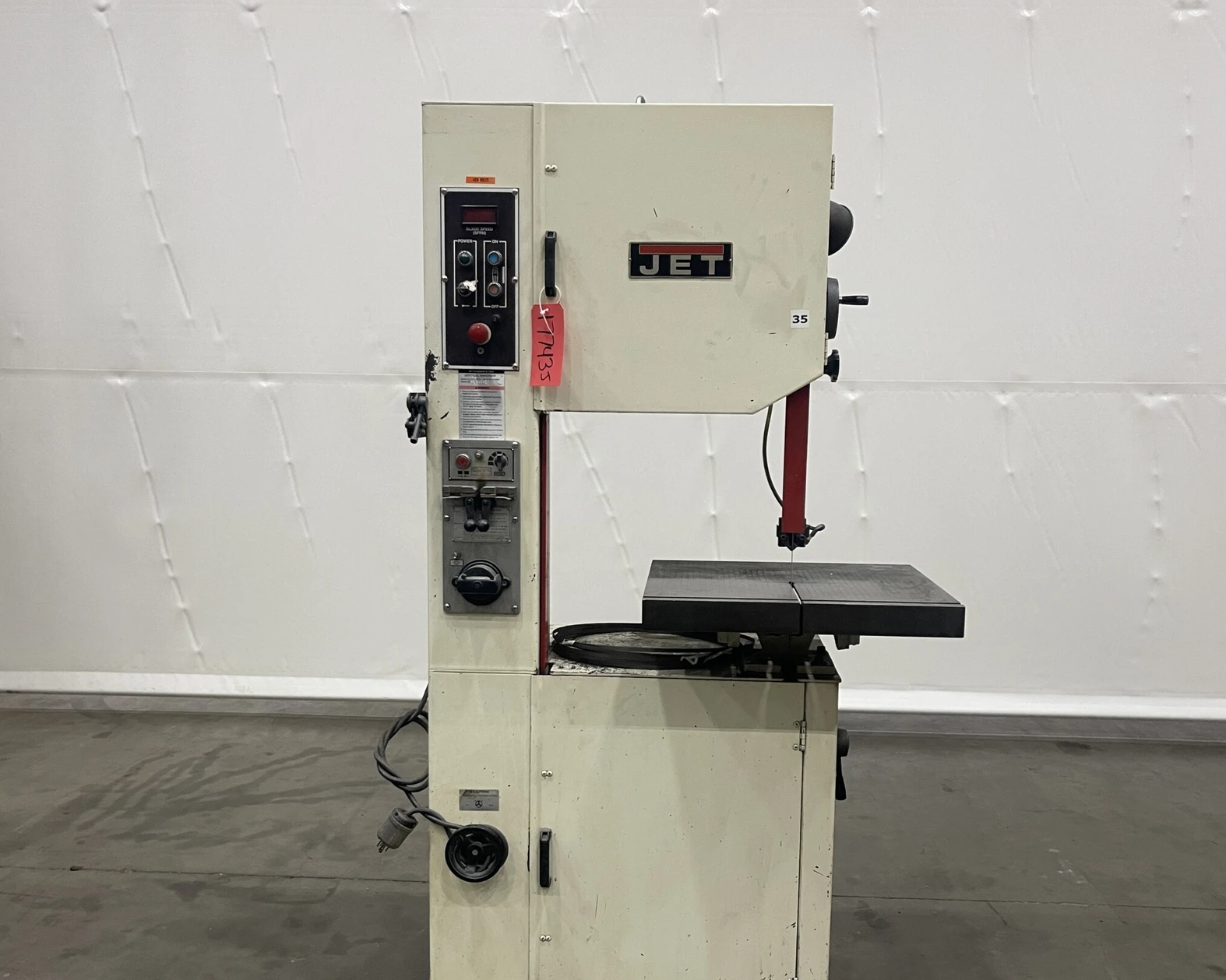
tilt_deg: -8.3
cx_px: 636
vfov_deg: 47.0
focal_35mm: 31
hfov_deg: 57.2
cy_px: 564
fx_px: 1125
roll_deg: -1.0
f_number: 1.6
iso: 160
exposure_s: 1/60
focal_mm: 5.1
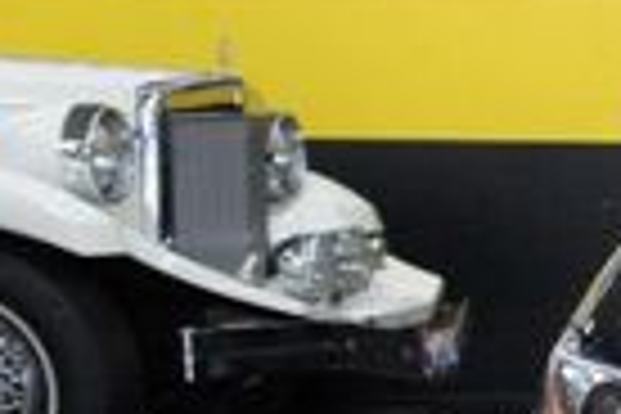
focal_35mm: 146
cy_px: 464
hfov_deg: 11.9
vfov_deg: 9.3
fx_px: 2524
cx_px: 1395
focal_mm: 21
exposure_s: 1/250
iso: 1600
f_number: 4
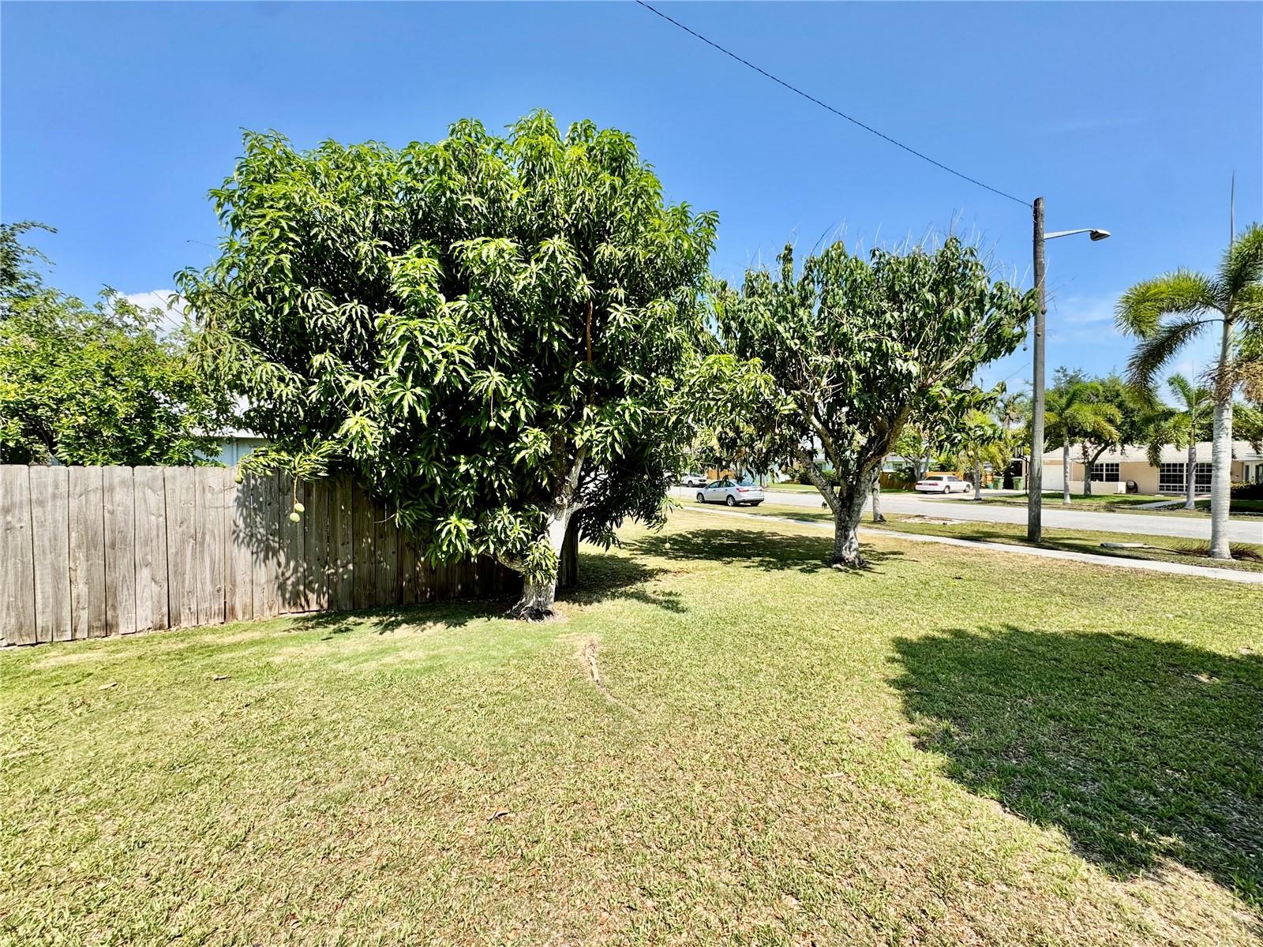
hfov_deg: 102.1
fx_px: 511
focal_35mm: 14
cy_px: 474
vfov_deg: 85.7
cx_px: 632
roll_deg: -0.1
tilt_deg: +0.0
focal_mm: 2.22
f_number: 2.2
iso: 50
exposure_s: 1/858
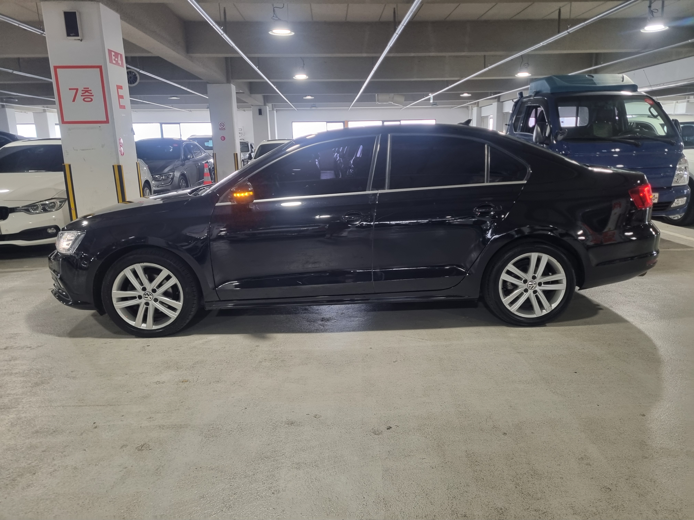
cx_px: 347
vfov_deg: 53.1
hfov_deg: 67.3
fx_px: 521
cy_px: 260
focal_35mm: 26
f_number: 1.8
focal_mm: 5.4
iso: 160
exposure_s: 1/40
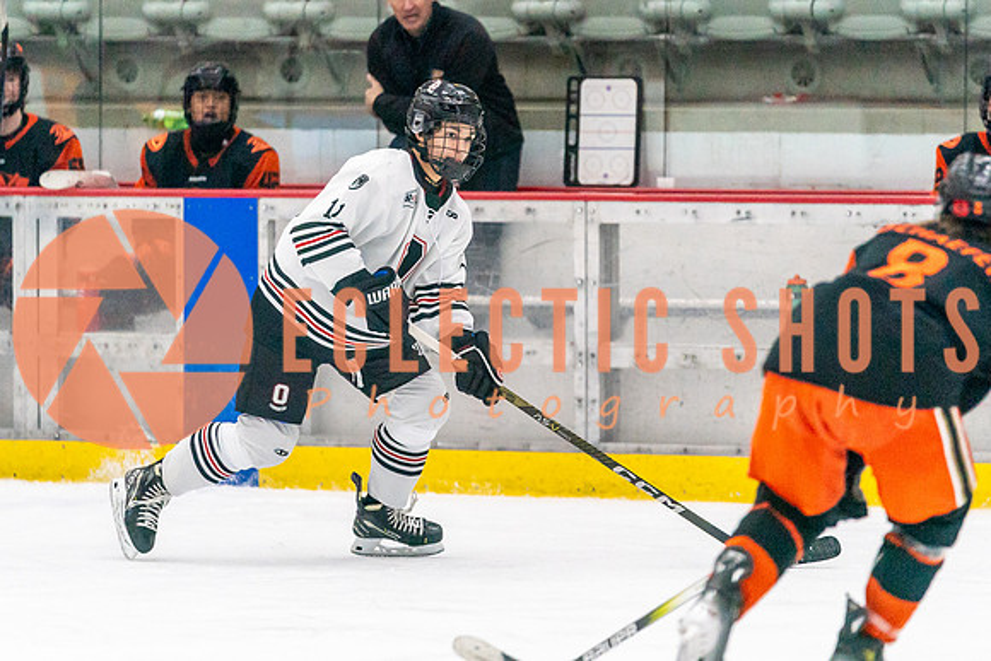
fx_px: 9340
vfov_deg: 4.1
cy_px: 367
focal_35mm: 339
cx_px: 522
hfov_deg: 6.1
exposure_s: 1/1250
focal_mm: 200
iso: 3200
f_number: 2.8
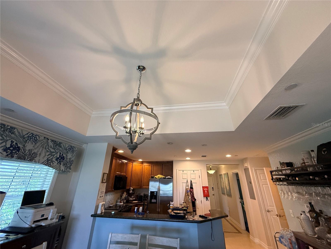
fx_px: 134
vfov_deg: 85.7
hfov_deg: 102.1
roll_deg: -0.9
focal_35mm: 14
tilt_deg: +24.6
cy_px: 124
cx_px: 166
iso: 400
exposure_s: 1/120
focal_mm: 2.22
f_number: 2.2
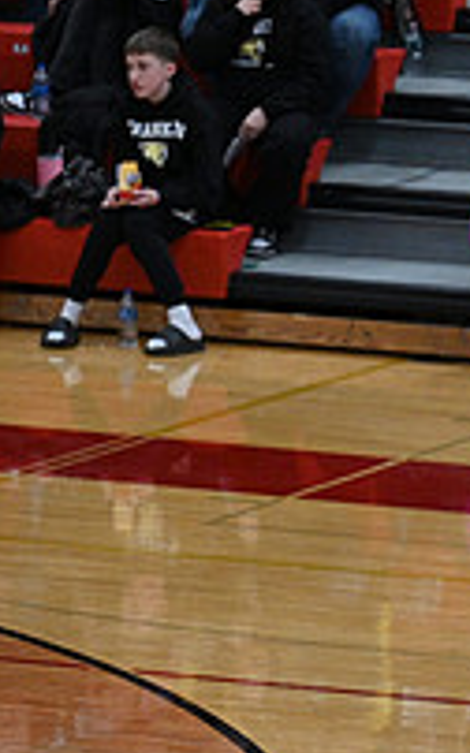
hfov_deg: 3.2
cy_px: 423
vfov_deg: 5.1
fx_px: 8415
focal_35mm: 410
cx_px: 1071
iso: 4000
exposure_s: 1/400
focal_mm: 140
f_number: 4
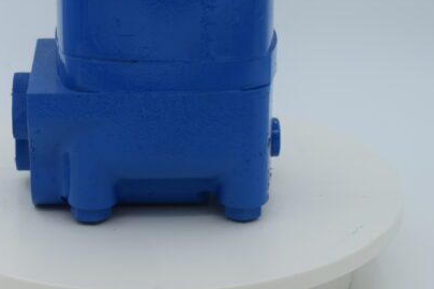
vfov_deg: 10.4
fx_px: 1555
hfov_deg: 15.9
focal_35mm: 129
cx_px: 174
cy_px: -73
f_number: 7.1
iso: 400
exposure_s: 1/200
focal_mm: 34
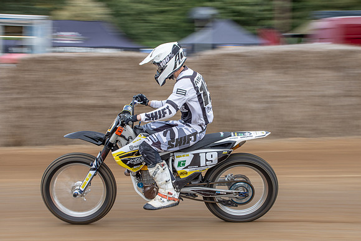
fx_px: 1033
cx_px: 192
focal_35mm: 103
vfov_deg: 13.3
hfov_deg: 19.8
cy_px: 123
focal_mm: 62
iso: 160
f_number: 9
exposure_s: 1/125
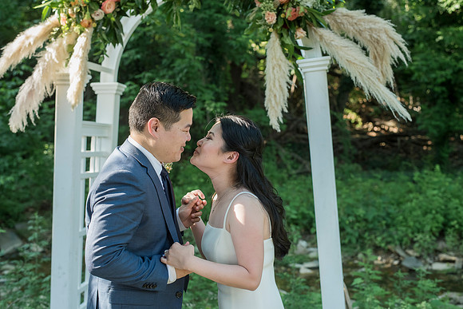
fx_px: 672
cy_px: 150
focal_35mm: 52
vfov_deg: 25.9
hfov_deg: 38.0
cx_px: 240
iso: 1000
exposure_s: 1/640
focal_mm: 50
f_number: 4
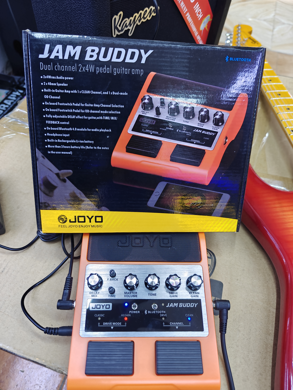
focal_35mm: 24
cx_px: 146
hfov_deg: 56.9
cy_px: 195
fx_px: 270
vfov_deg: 71.5
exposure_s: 1/100
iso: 1000
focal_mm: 6.06
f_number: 1.7
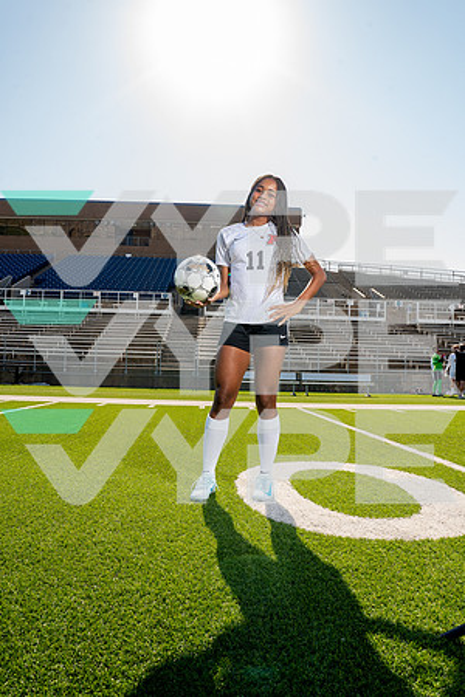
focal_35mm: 28
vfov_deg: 65.5
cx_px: 232
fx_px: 542
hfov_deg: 46.4
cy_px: 348
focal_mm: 28
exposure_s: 1/250
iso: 320
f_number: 10
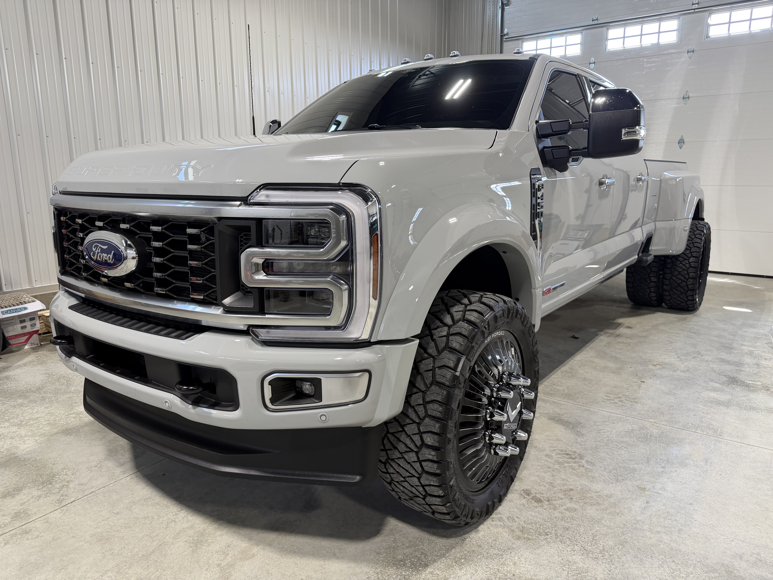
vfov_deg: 56.8
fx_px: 536
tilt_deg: -12.4
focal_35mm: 24
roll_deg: +0.6
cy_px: 290
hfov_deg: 71.6
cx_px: 386
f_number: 1.78
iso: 160
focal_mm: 6.76
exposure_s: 1/120
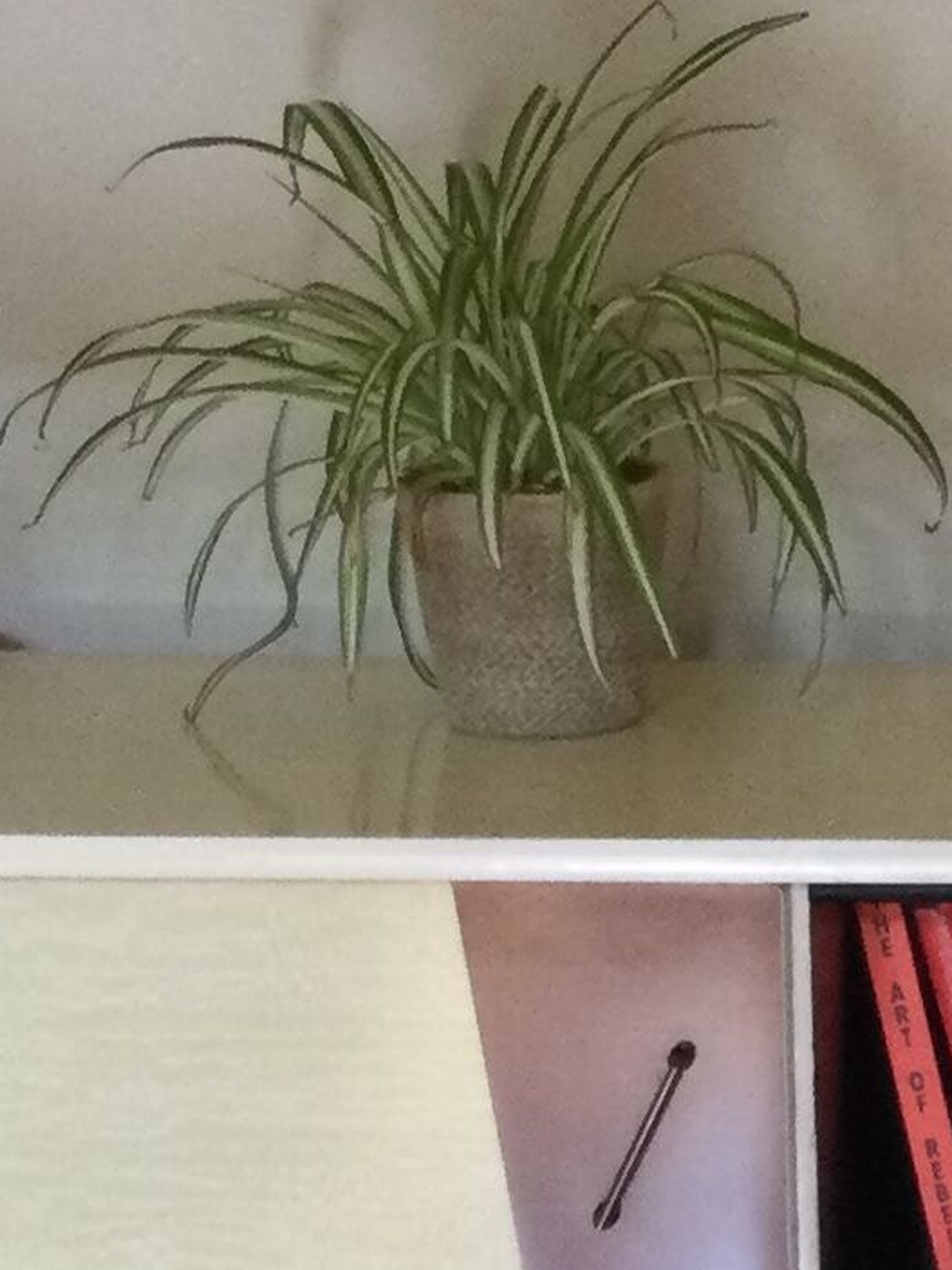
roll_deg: +0.2
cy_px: 1003
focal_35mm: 144
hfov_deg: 9.9
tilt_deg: -11.6
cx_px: 1490
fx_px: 5282
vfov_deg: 13.6
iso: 100
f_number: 2.4
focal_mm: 3.3
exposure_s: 1/33
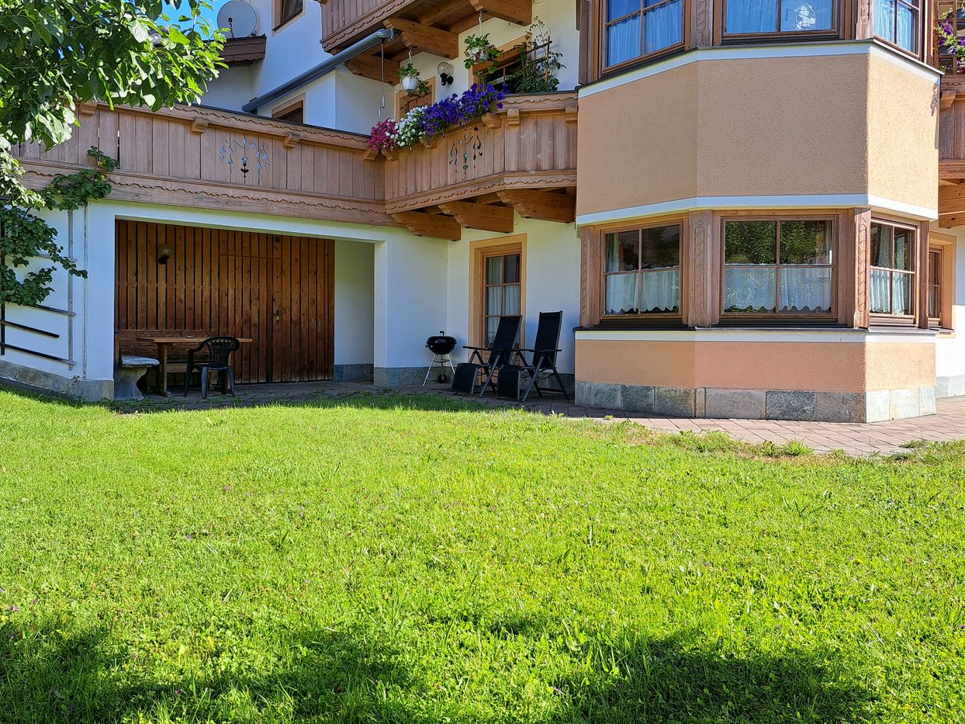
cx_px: 439
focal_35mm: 27
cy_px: 349
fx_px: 753
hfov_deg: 65.2
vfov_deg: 51.3
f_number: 1.8
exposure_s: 1/455
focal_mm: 5.23
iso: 50
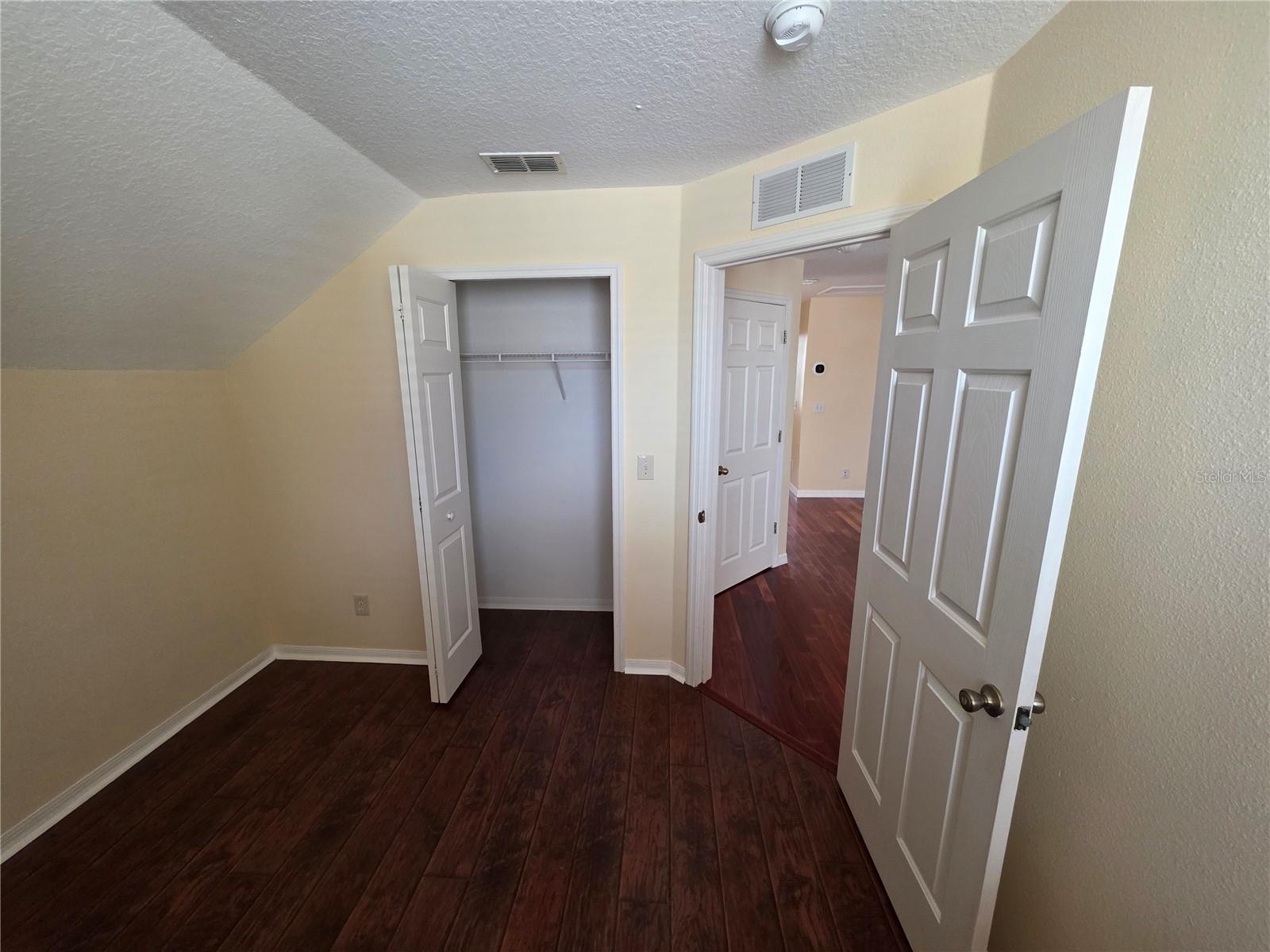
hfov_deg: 106.2
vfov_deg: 89.9
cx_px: 635
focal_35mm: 13
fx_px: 477
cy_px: 476
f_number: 1.9
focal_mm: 2.2
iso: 400
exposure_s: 1/100
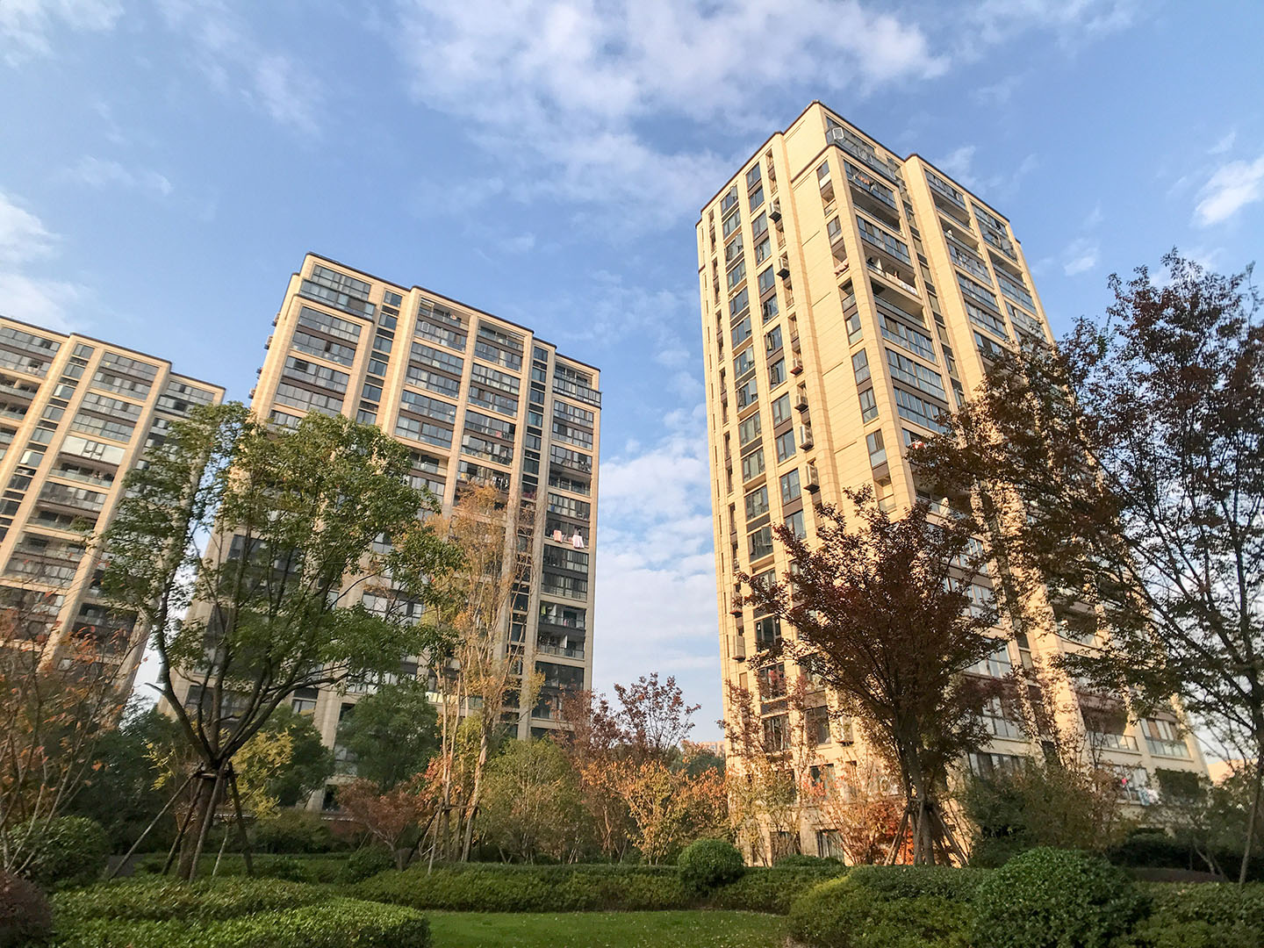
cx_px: 632
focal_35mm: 28
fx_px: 1022
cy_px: 474
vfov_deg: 49.7
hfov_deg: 63.4
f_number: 1.8
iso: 20
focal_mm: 3.99
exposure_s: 1/1000
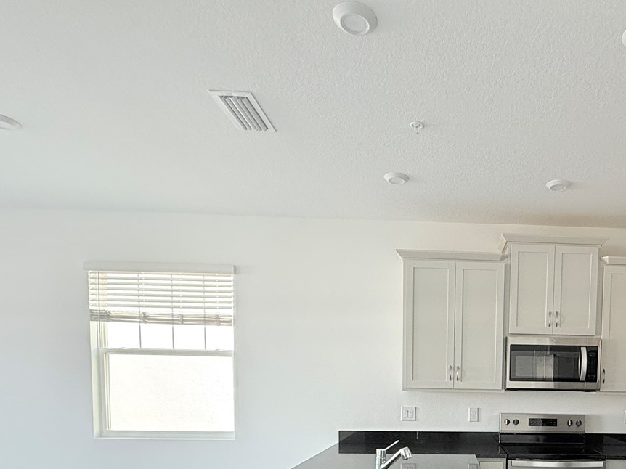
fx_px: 470
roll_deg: -1.0
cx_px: 474
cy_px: 414
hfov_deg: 63.1
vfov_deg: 48.1
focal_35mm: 26
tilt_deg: -3.9
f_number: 2.2
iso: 160
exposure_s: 1/99
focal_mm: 2.22
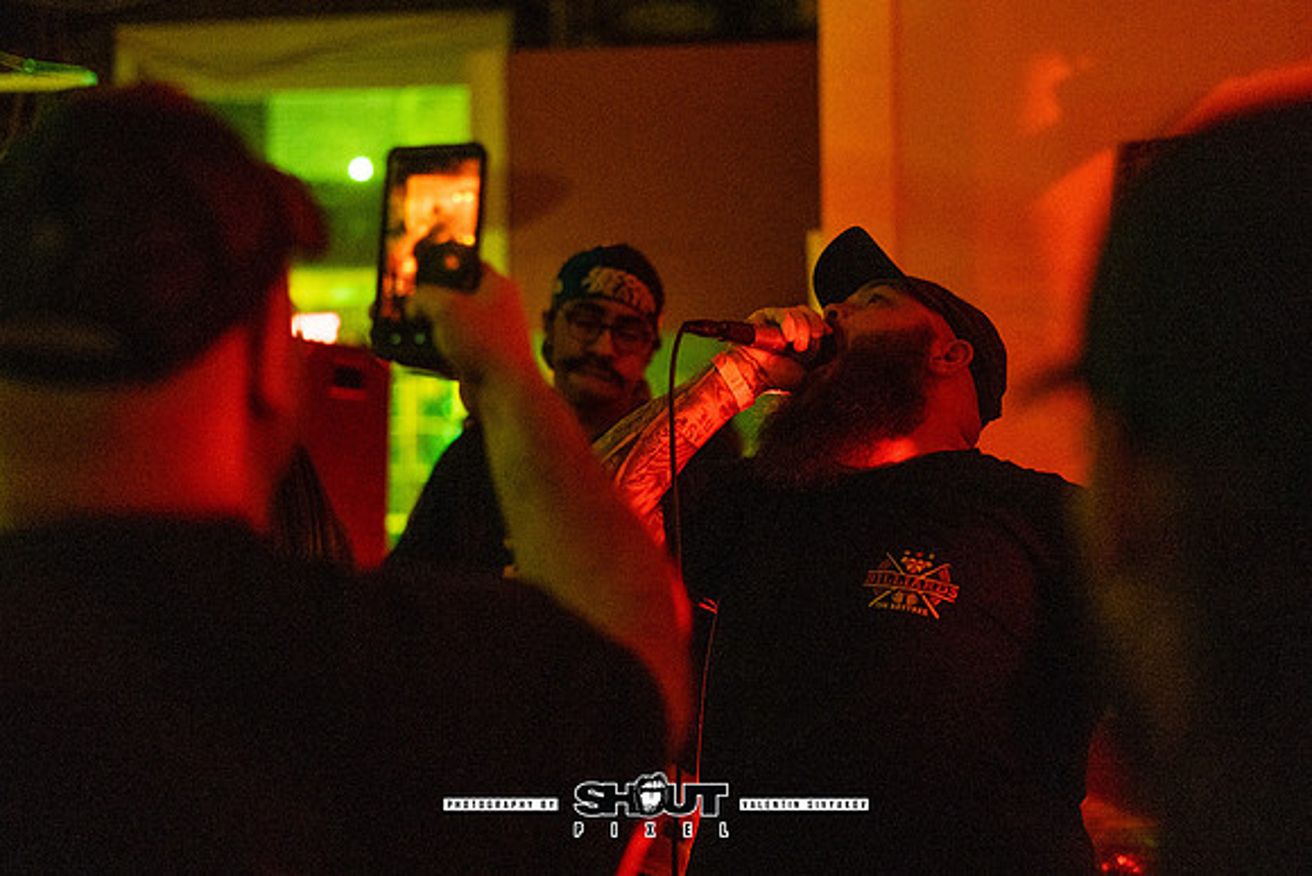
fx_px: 2220
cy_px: 362
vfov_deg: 22.3
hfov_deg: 32.9
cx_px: 643
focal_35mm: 61
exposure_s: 1/200
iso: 4000
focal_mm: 50
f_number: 1.8
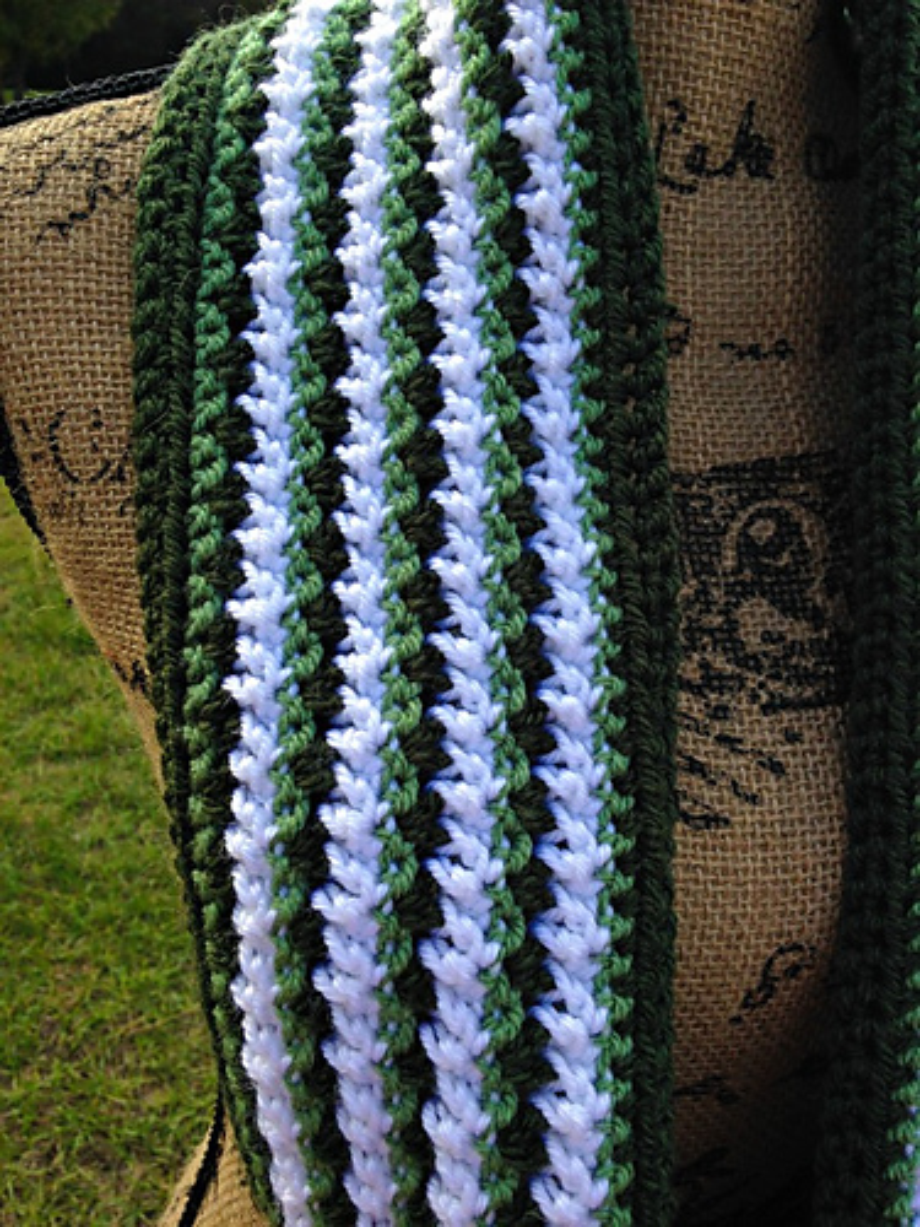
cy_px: 614
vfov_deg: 55.4
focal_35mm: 33
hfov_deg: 42.9
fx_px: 1169
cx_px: 460
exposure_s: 1/511
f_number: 2.4
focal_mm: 4.12
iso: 50
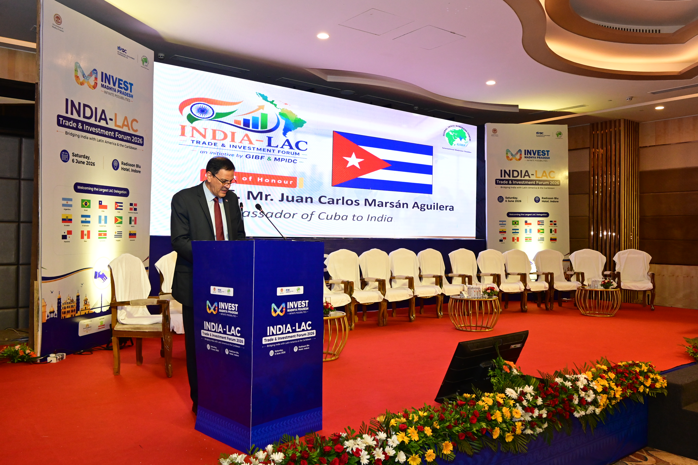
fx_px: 582
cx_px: 349
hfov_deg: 61.9
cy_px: 232
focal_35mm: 30
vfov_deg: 43.6
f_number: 6.3
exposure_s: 1/160
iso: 2000
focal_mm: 20
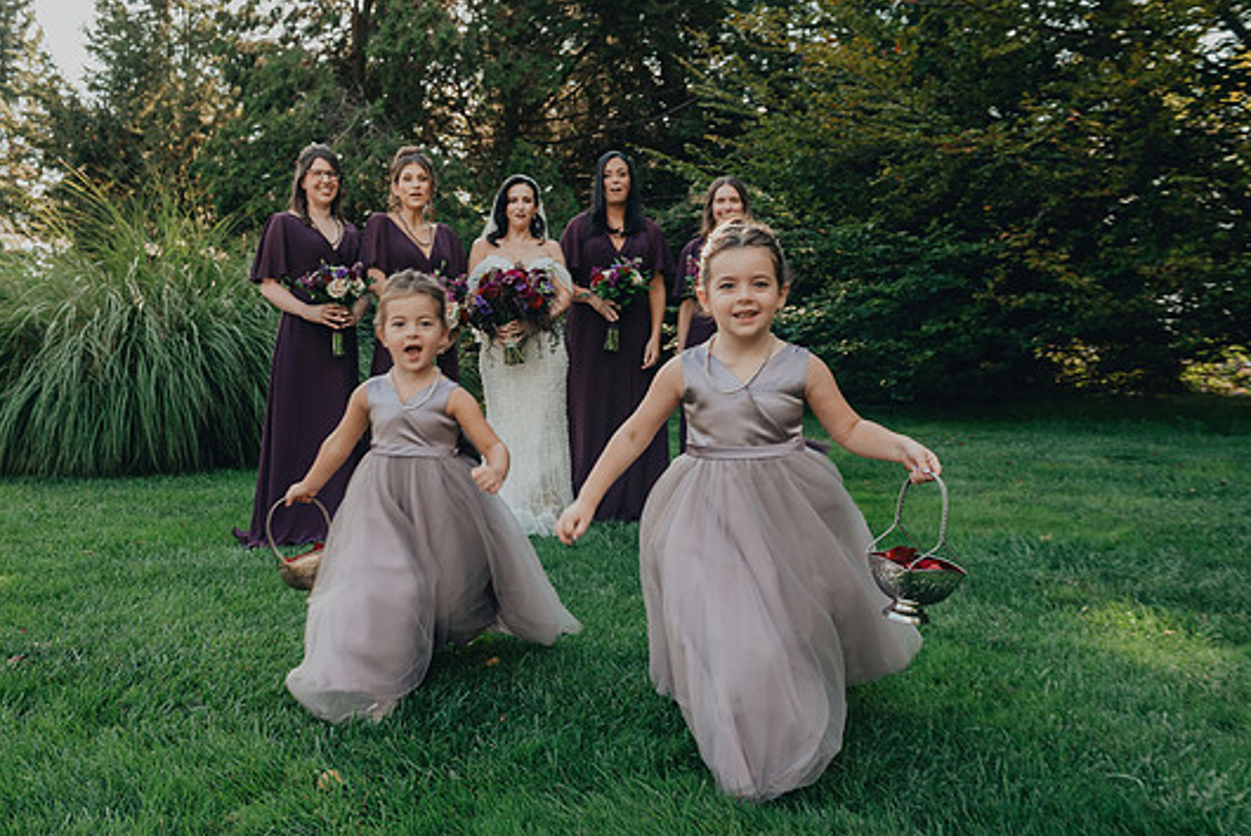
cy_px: 436
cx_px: 623
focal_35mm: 35
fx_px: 1217
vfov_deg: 37.9
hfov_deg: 54.4
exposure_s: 1/160
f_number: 5.6
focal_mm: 32
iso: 500
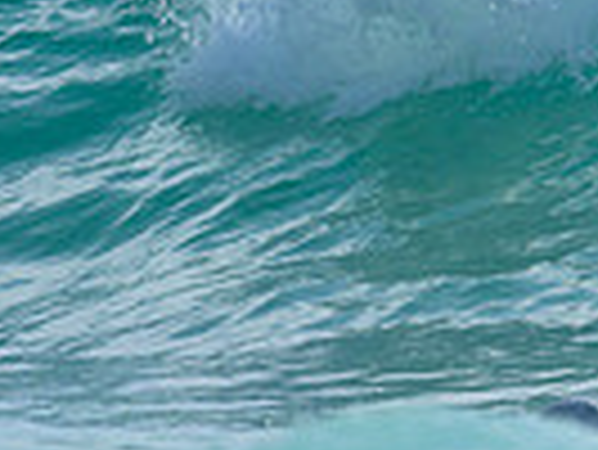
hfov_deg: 0.6
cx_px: 1147
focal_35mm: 3358
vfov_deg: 0.4
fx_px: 58063
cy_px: 16
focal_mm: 800
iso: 180
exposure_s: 1/2000
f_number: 6.3
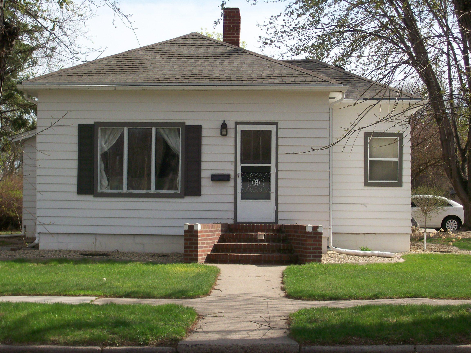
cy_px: 176
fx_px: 952
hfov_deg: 27.8
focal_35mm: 70
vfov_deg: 21.0
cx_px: 236
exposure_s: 1/665
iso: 80
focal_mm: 11.6
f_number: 3.8
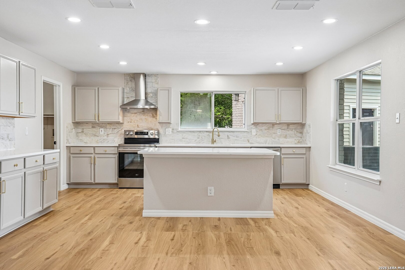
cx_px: 202
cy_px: 135
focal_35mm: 34
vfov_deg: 38.9
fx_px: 382
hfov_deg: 55.8
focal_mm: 34
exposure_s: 1/30
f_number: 8
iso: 400
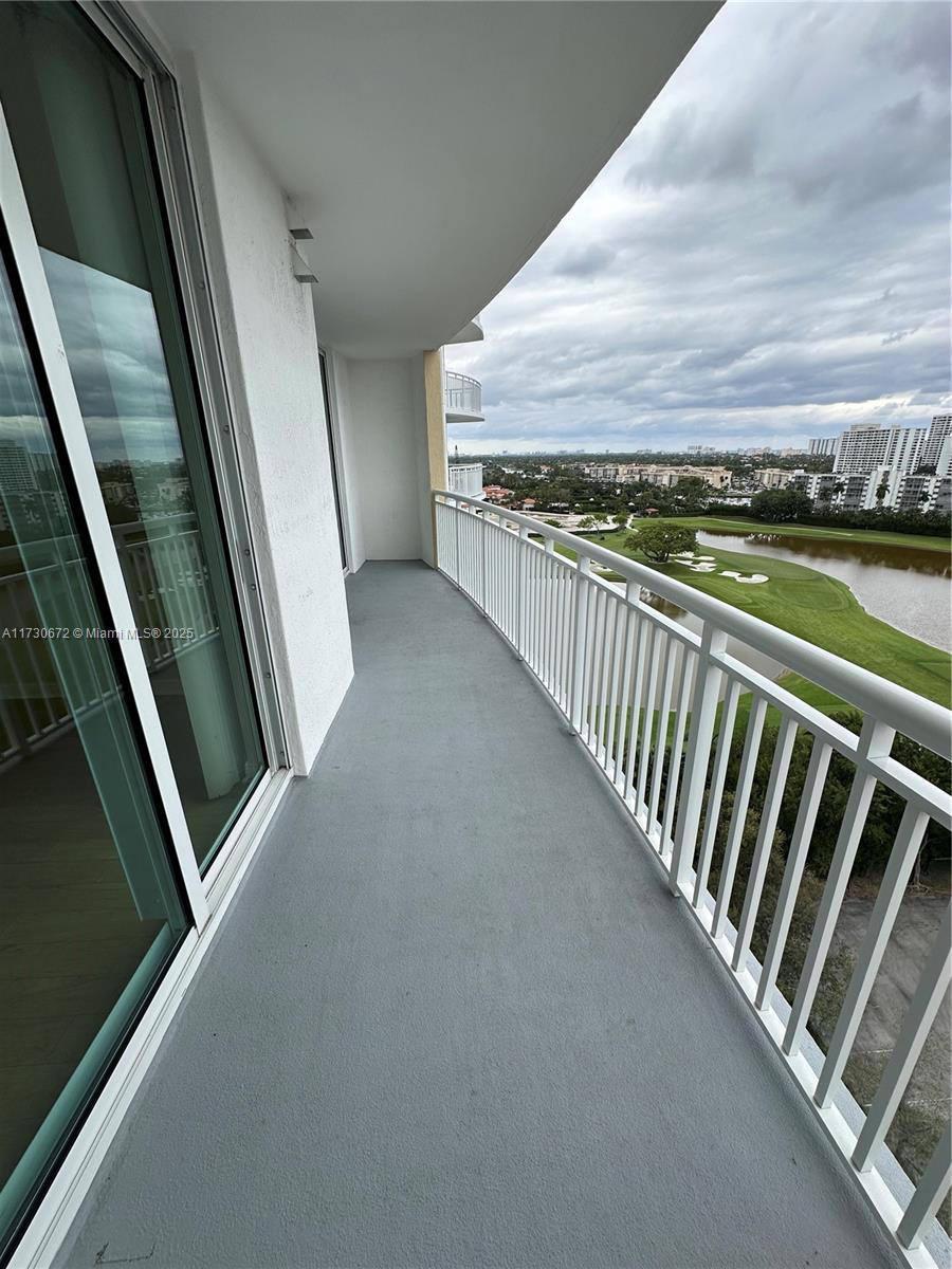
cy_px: 634
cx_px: 476
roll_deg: +0.3
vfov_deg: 102.1
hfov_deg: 85.7
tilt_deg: -19.4
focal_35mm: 14
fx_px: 513
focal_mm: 2.22
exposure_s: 1/525
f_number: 2.2
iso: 40
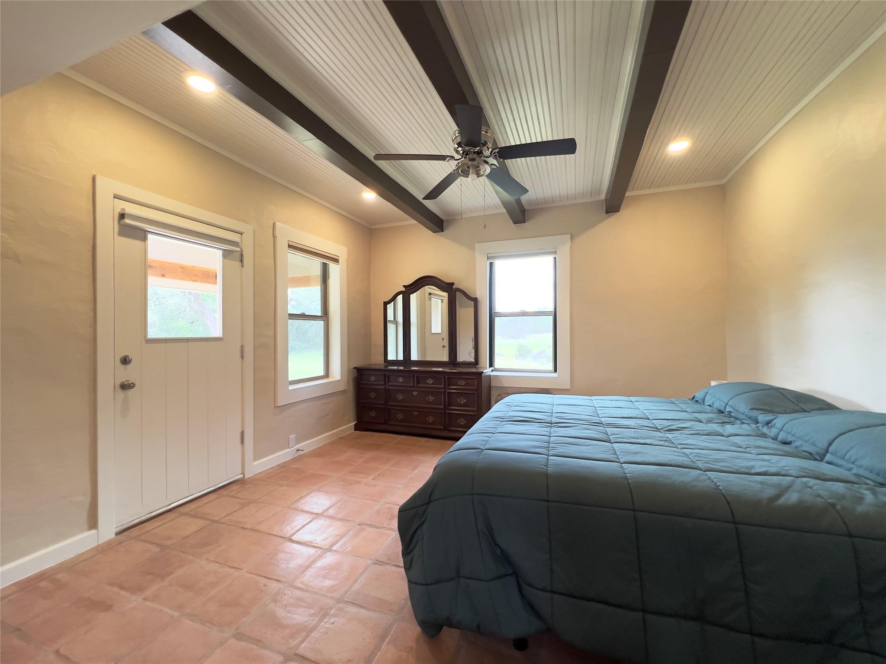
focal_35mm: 13
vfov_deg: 89.9
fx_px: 333
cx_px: 443
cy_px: 332
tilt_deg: -0.3
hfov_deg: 106.2
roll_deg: +0.4
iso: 160
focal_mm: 1.57
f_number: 1.8
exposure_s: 1/120
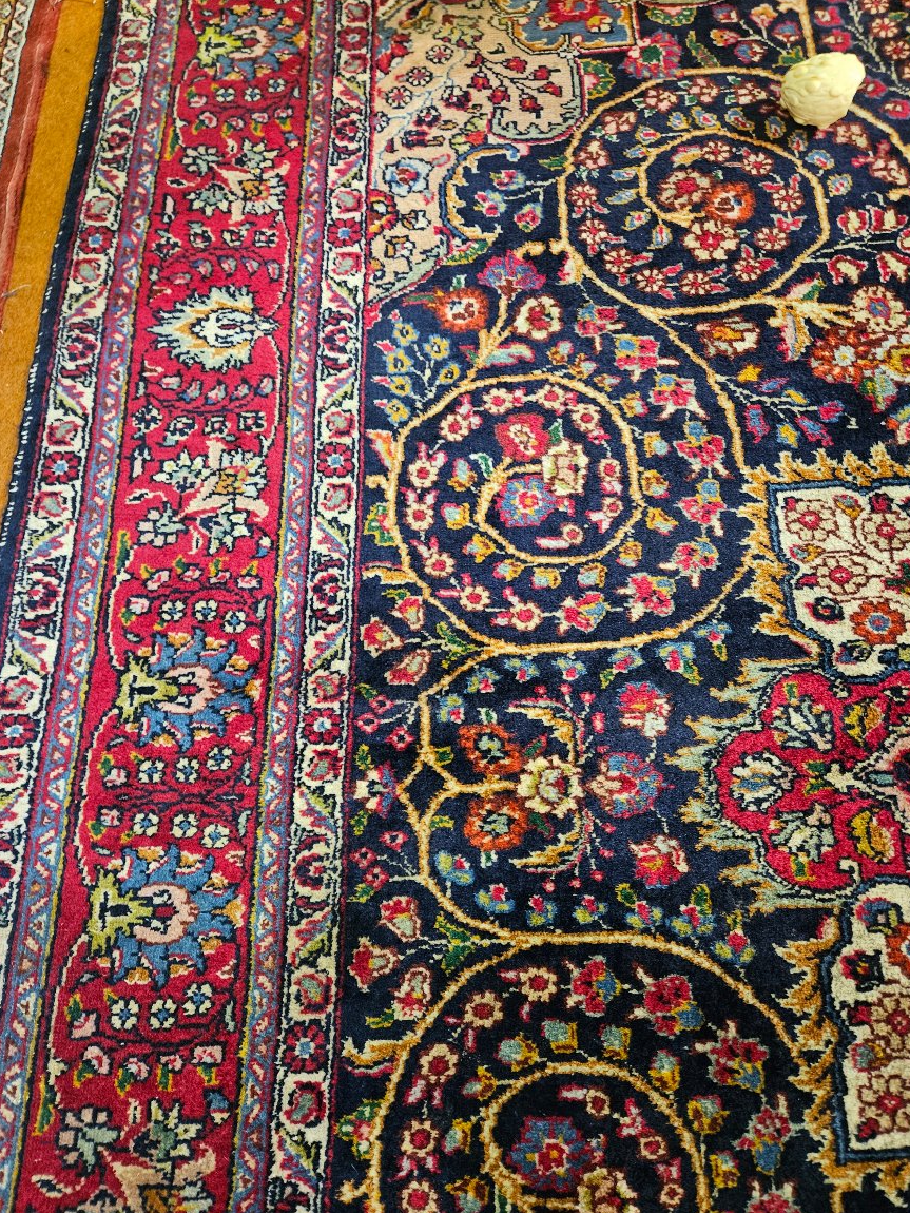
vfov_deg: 71.6
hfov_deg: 56.8
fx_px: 841
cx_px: 469
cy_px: 627
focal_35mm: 24
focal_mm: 5.4
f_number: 1.8
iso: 500
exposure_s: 1/25
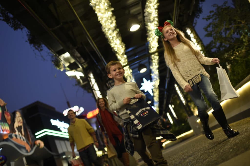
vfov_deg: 37.8
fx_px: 243
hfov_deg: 54.4
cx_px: 125
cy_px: 83
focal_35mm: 35
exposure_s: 1/125
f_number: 1.8
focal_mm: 35
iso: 1600
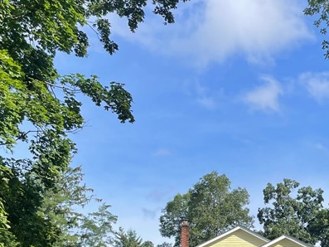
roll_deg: +1.0
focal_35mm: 67
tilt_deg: +9.4
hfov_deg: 28.1
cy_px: 236
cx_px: 279
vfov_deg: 21.3
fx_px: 637
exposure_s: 1/2174
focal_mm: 4.2
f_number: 1.6
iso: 32
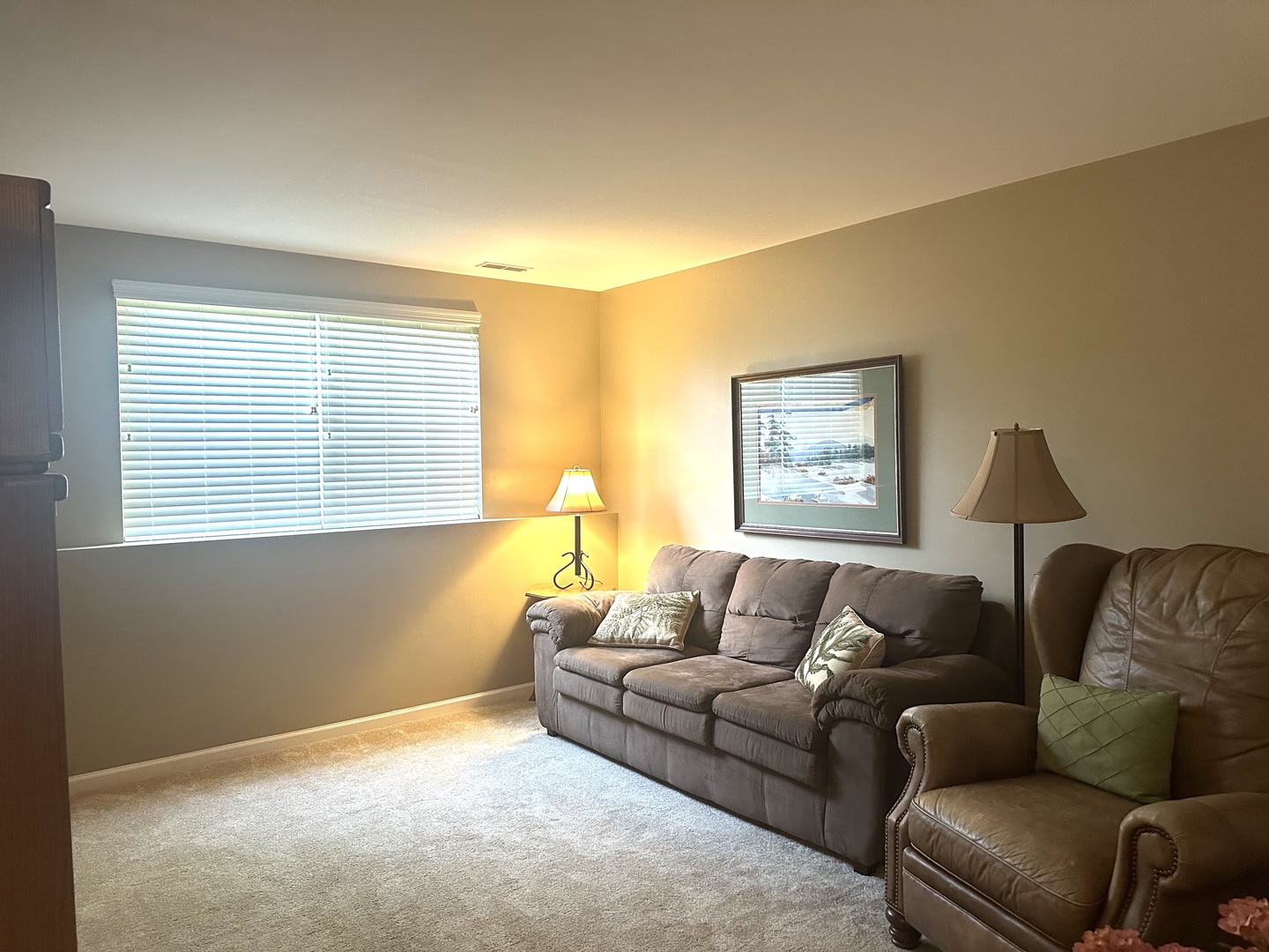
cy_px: 476
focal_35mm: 24
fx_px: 880
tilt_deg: -0.7
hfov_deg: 71.6
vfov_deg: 56.8
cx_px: 634
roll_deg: +0.6
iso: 500
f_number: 1.78
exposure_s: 1/60
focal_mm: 6.86
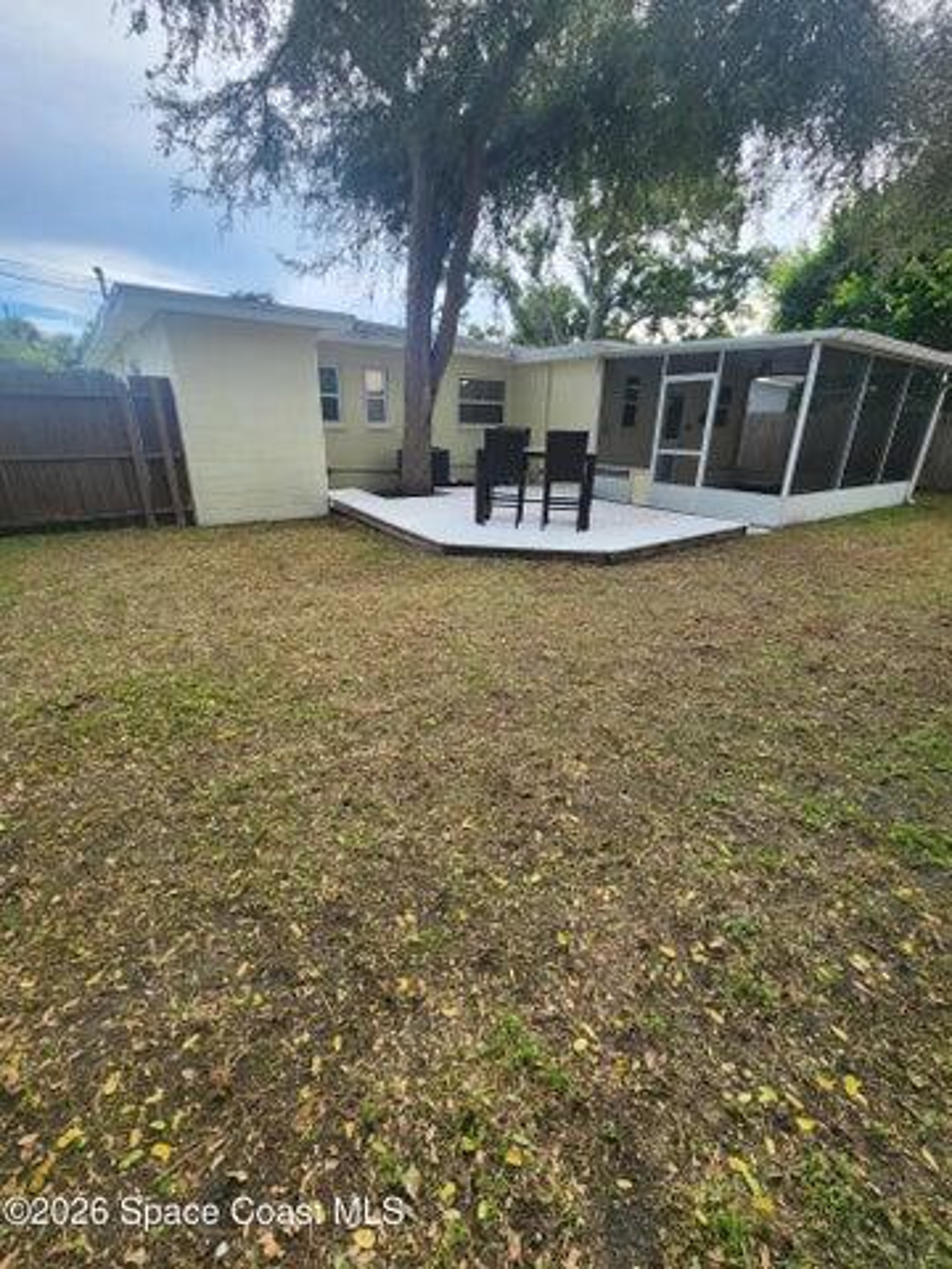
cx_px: 476
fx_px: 477
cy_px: 634
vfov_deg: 106.2
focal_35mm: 13
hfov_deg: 89.9
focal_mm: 2.2
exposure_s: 1/403
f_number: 2.2
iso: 50
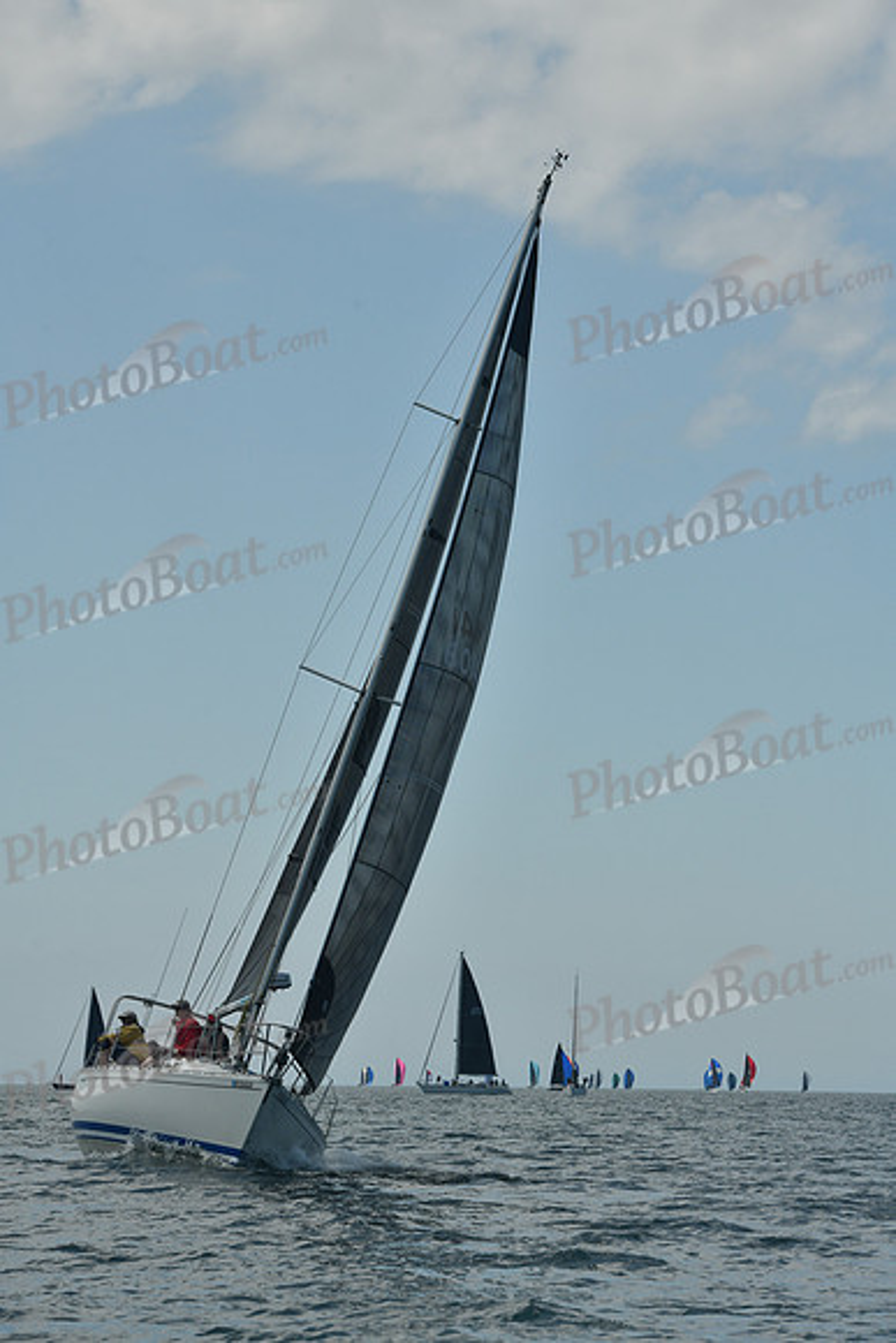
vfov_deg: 17.6
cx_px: 448
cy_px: 672
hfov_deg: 11.8
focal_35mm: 116
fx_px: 4328
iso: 320
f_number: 10
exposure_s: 1/640
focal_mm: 116
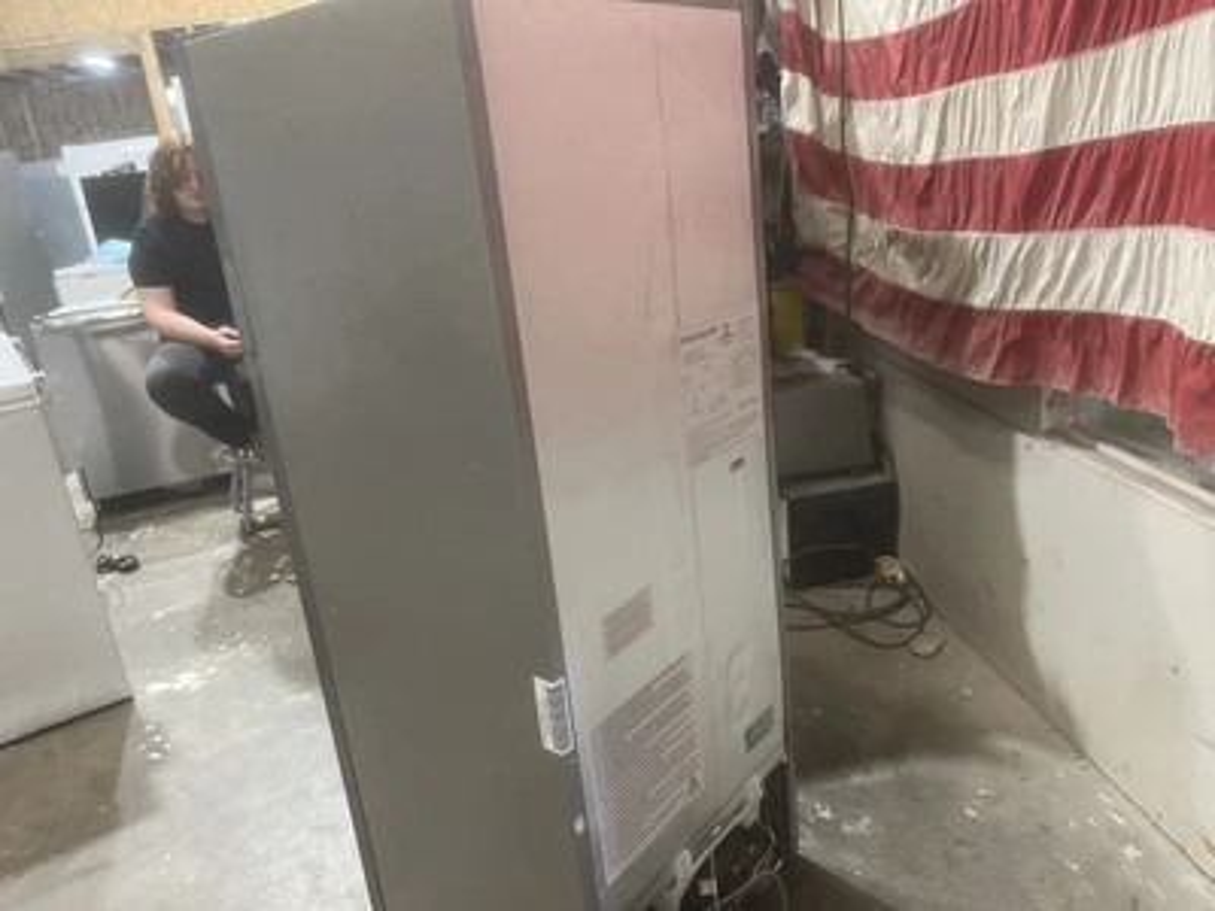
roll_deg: +8.3
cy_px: 456
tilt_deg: -19.4
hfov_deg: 67.3
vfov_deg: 53.1
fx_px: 913
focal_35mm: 26
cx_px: 608
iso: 125
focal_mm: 5.1
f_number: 1.6
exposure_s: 1/60
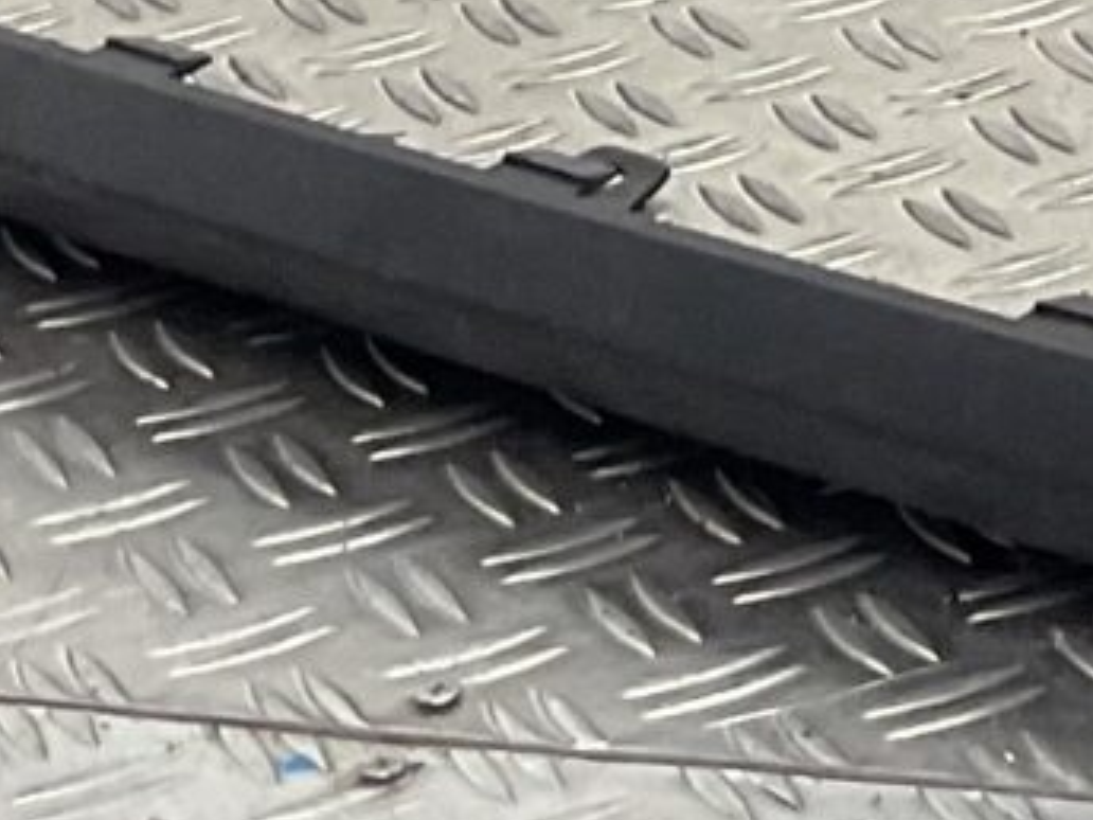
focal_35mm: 216
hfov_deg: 8.8
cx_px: 1945
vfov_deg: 6.3
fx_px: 6820
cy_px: -1599
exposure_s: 1/100
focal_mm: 3
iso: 32
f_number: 1.8
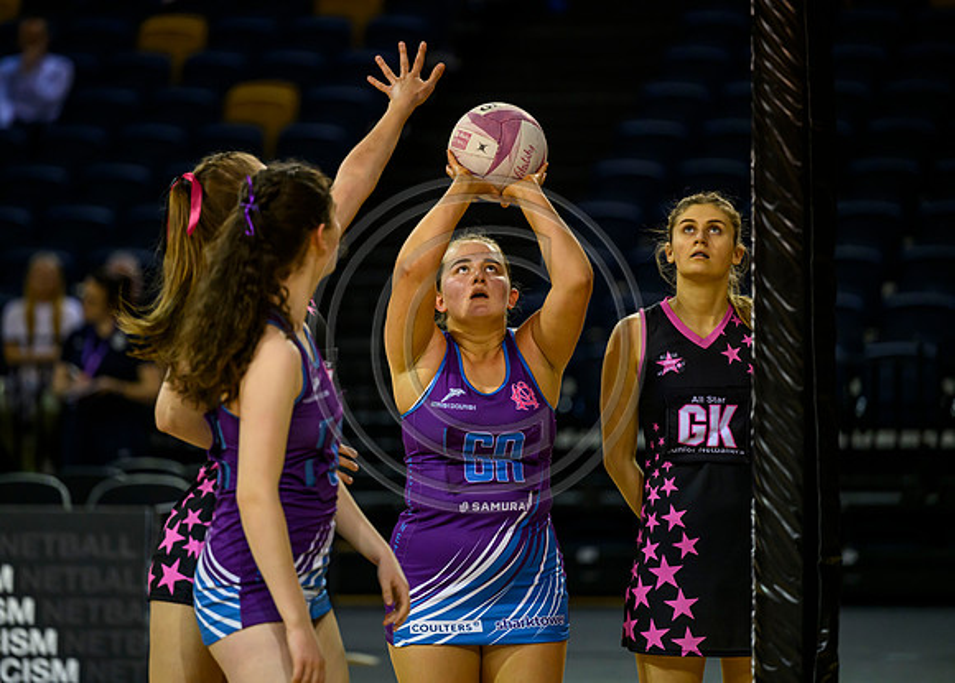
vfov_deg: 6.7
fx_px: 5840
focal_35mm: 215
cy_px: 333
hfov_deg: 9.3
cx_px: 429
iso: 3200
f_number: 2.8
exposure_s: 1/800
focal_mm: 200
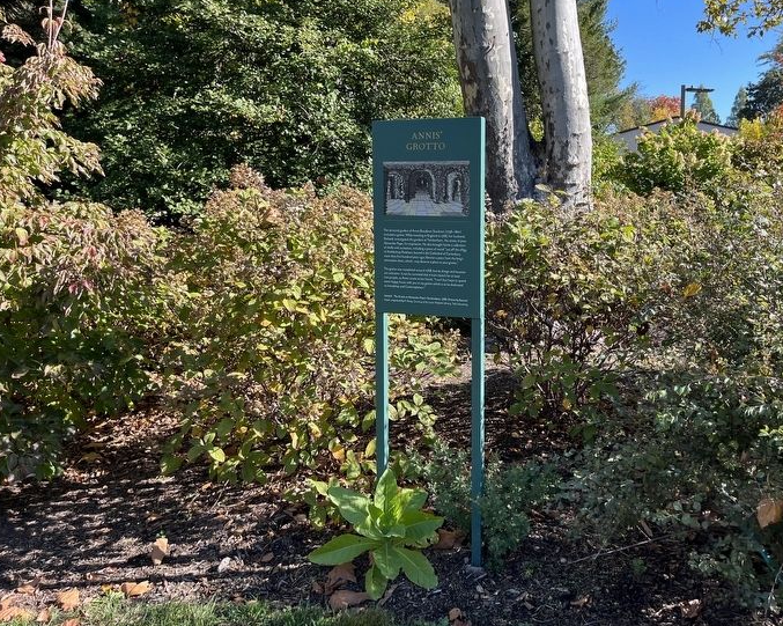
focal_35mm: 30
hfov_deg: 58.5
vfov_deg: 48.4
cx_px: 452
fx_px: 695
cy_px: 280
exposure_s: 1/631
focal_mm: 5.1
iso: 50
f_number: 1.6
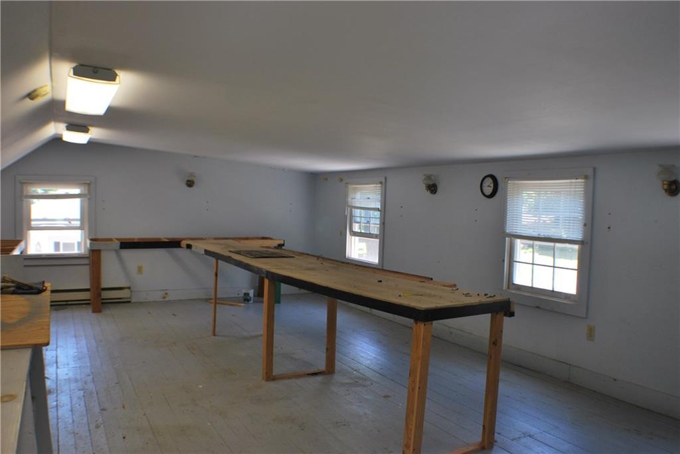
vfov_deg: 34.3
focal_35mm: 39
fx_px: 737
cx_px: 340
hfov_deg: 49.5
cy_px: 227
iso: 200
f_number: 4.2
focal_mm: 26
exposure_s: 1/60
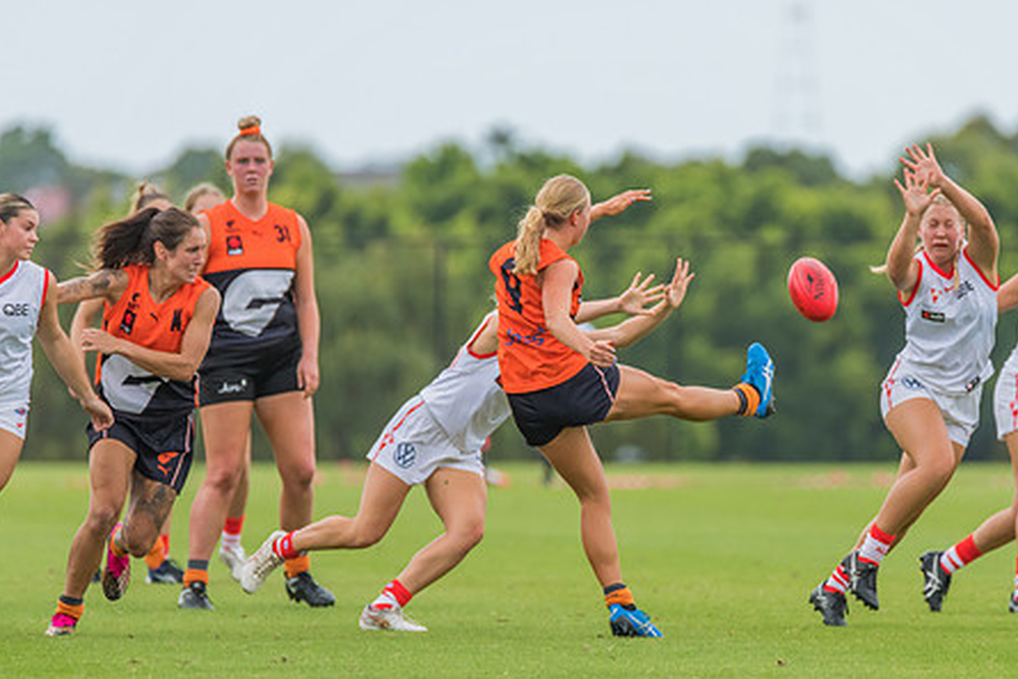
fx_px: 21044
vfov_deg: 1.8
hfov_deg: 2.8
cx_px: 636
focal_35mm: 744
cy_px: 436
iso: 1000
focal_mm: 550
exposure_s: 1/1600
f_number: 7.1
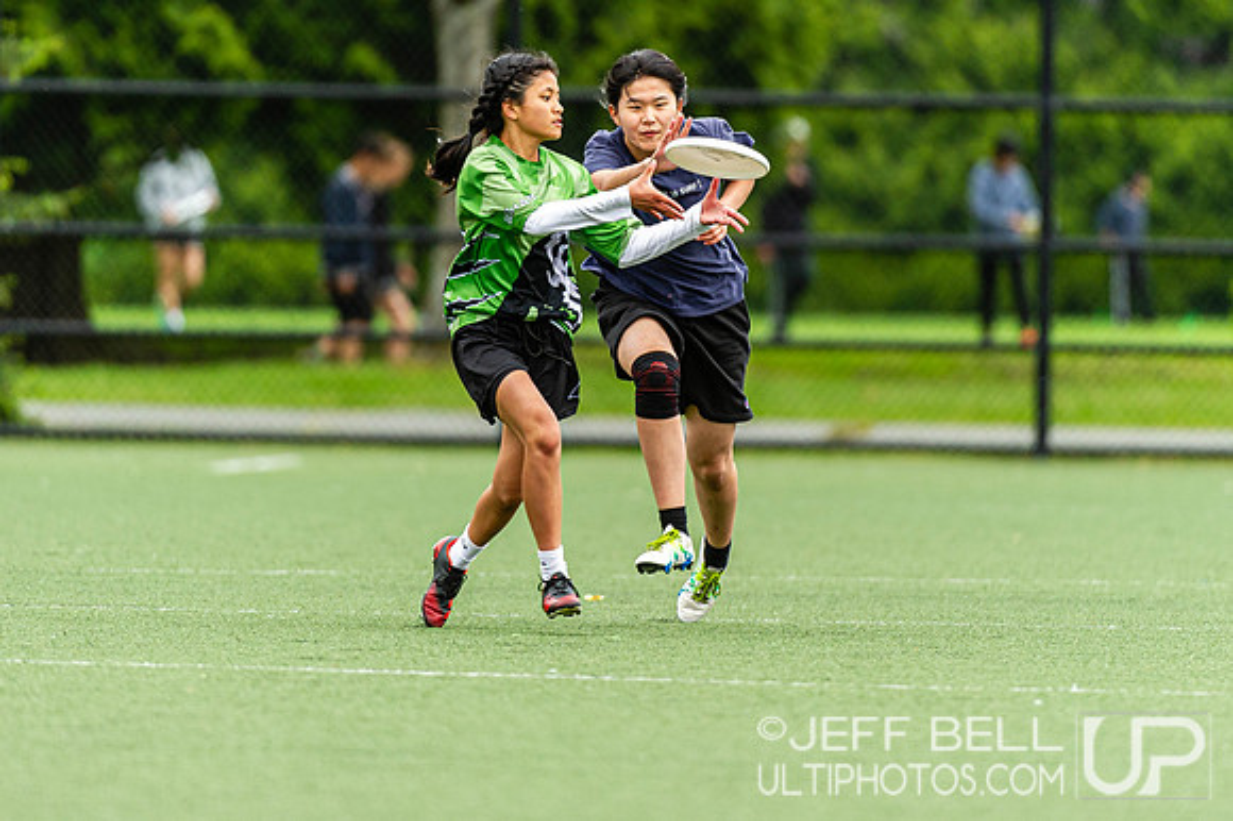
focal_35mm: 575
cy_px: 275
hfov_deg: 3.6
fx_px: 19687
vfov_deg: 2.4
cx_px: 687
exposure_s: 1/1000
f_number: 4
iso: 900
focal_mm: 400
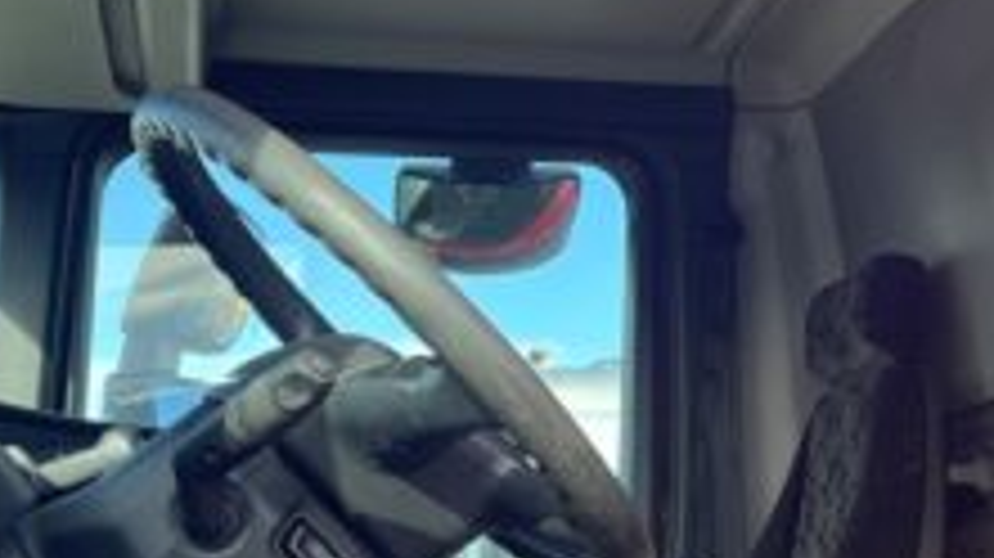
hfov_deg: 27.2
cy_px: 230
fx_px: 2028
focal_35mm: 77
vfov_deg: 15.6
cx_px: 733
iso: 32
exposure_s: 1/370
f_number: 1.6
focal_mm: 4.2
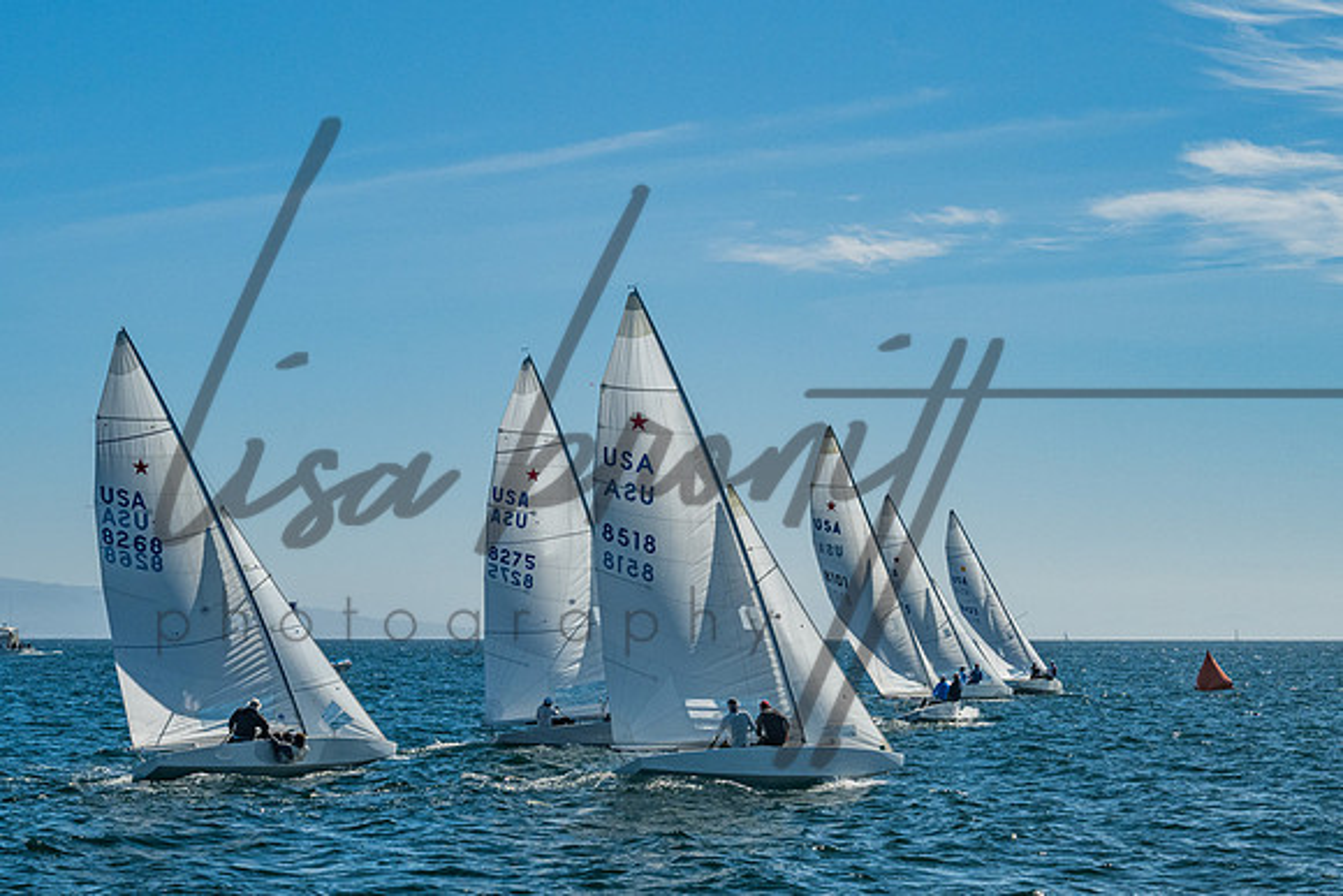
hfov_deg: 19.6
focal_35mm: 104
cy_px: 469
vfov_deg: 13.2
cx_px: 766
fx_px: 3886
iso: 400
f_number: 10
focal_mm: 63
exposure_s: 1/1000
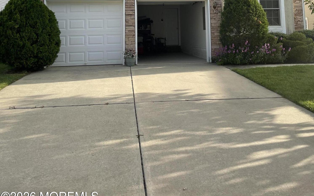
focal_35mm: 37
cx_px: 158
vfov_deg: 32.0
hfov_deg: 52.8
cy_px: 5
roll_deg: +1.0
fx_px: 317
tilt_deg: +6.4
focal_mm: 4.2
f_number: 1.6
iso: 32
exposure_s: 1/1304
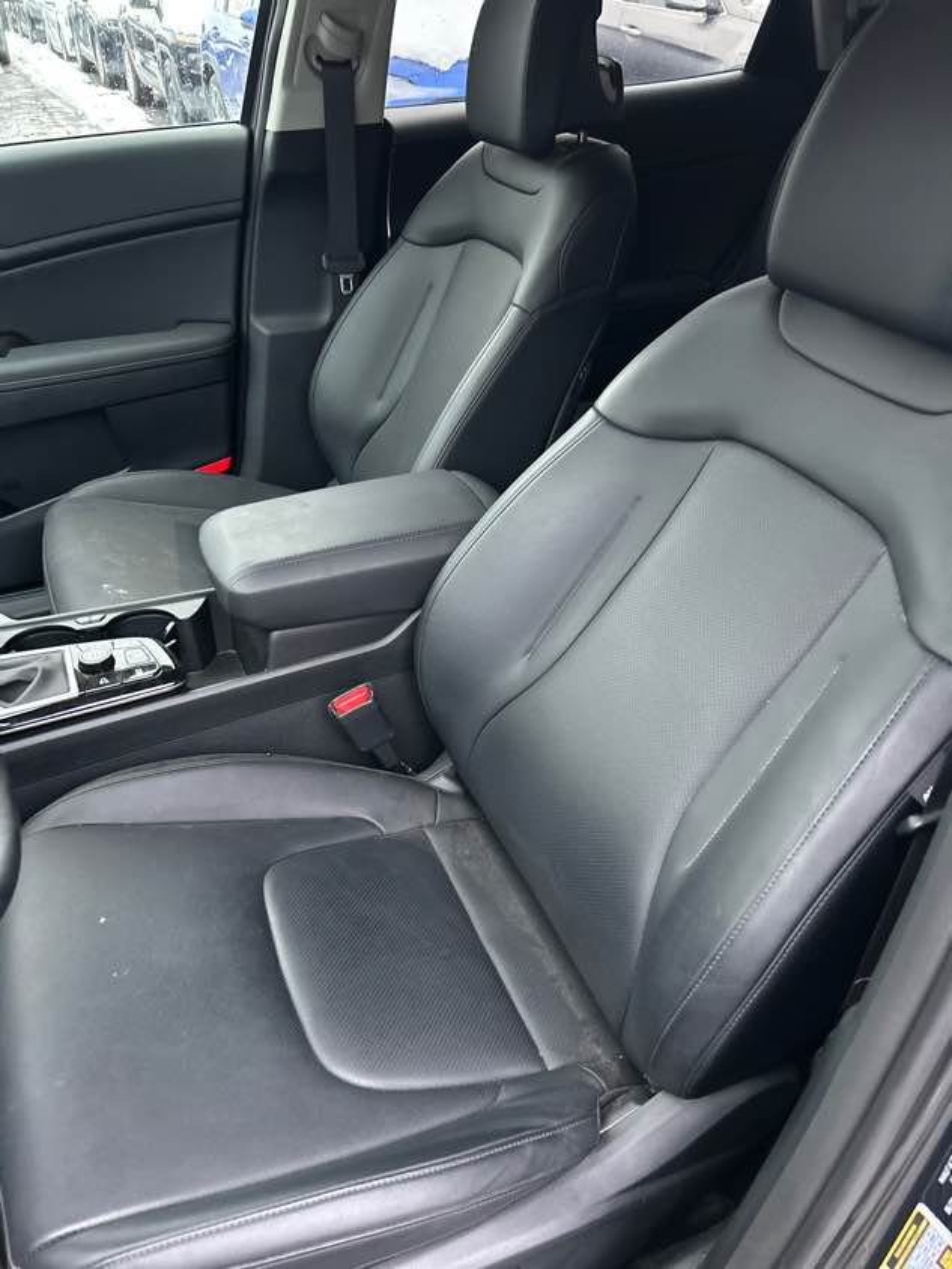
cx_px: 476
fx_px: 953
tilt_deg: -34.9
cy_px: 634
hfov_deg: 53.1
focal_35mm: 26
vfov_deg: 67.3
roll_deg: -1.8
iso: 640
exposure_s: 1/34
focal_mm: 5.7
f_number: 1.5
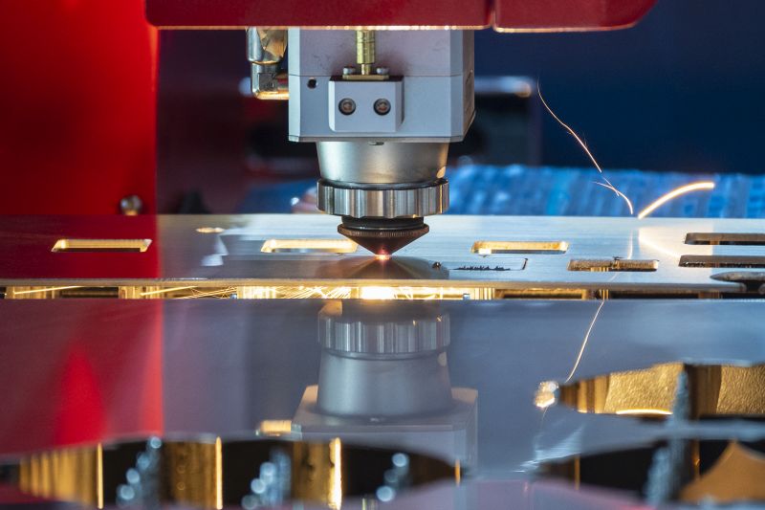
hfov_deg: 5.5
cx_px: 382
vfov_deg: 3.7
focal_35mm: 375
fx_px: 7967
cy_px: 255
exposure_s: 1/20
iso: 1000
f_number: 6.3
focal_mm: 250
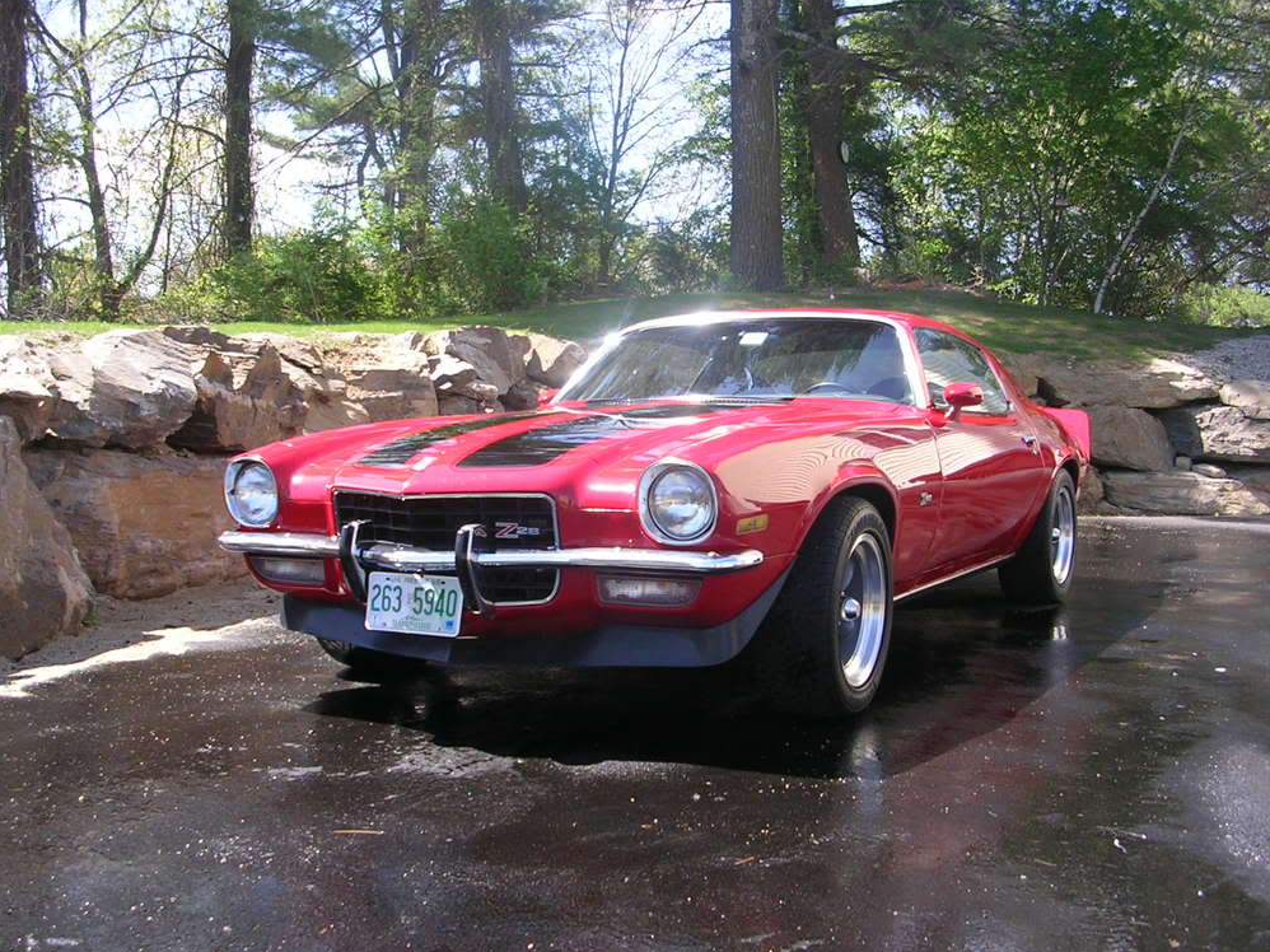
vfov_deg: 36.8
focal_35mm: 39
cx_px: 649
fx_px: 1430
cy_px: 477
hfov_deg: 47.9
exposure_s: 1/299
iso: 50
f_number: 2.8
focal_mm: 5.8
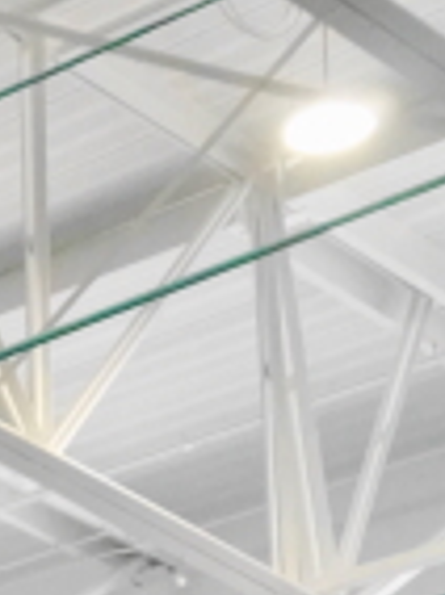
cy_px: 1362
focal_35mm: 183
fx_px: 3146
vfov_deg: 9.7
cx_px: -1337
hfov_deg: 6.5
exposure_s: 1/125
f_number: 5.6
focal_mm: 18
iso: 3200
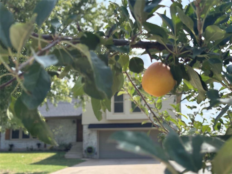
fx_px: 349
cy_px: 87
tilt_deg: +10.5
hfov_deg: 36.8
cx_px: 116
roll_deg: +0.7
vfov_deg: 28.0
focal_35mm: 52
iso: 32
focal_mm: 5.96
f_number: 1.6
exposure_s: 1/2062
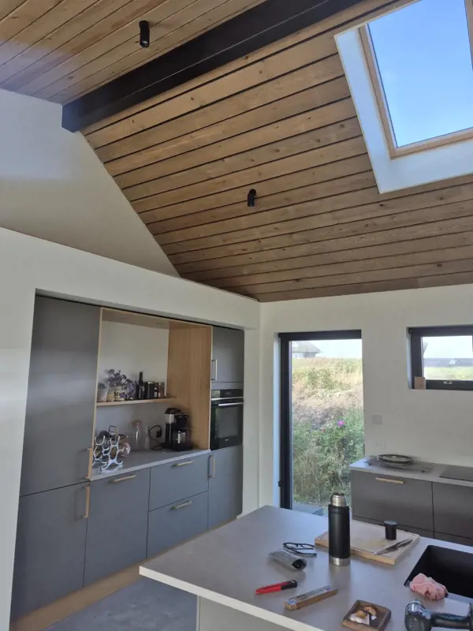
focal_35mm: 23
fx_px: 419
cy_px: 316
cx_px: 236
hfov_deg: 58.9
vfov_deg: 73.9
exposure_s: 1/180
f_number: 1.8
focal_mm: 5.4
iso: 25
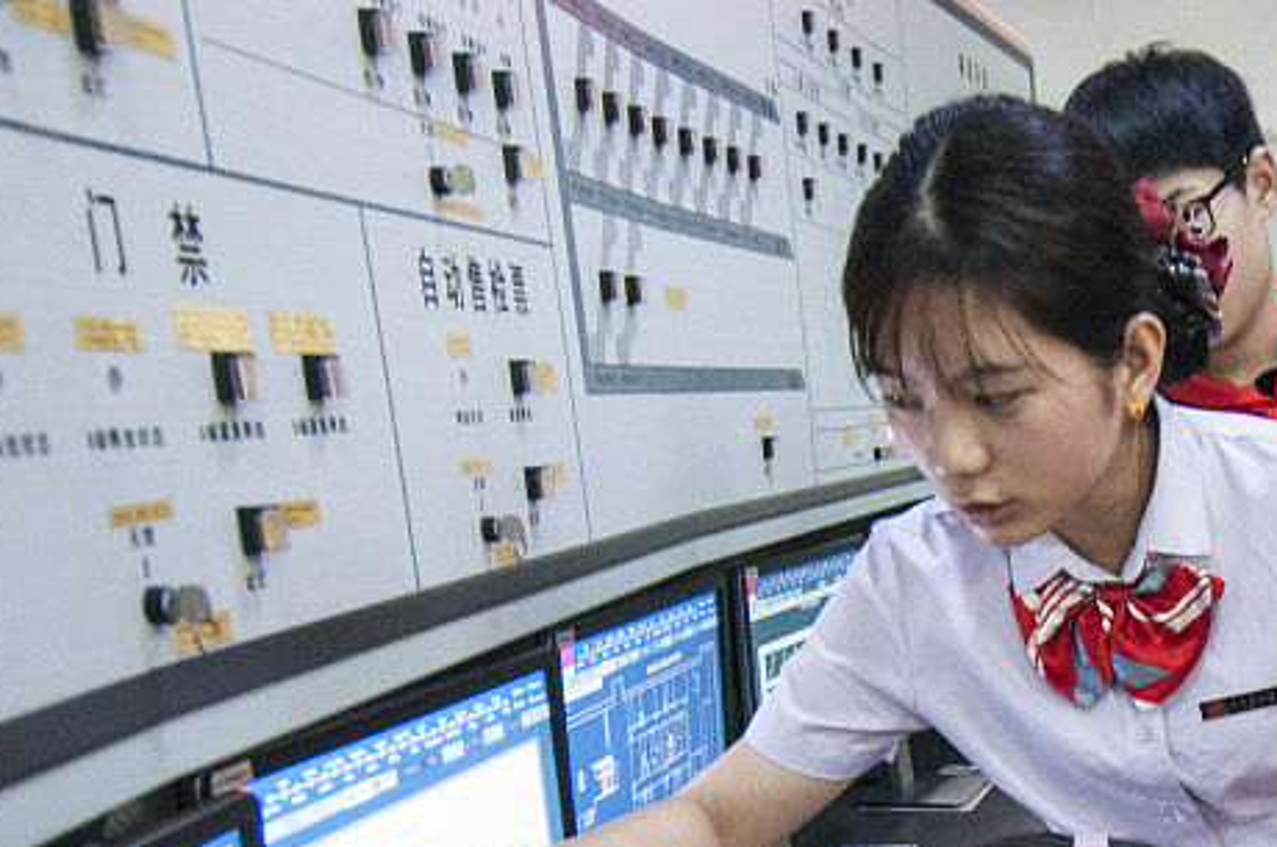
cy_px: 929
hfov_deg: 39.4
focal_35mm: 47
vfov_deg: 26.3
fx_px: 1664
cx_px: 1113
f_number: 4
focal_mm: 12
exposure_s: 1/30
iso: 1000
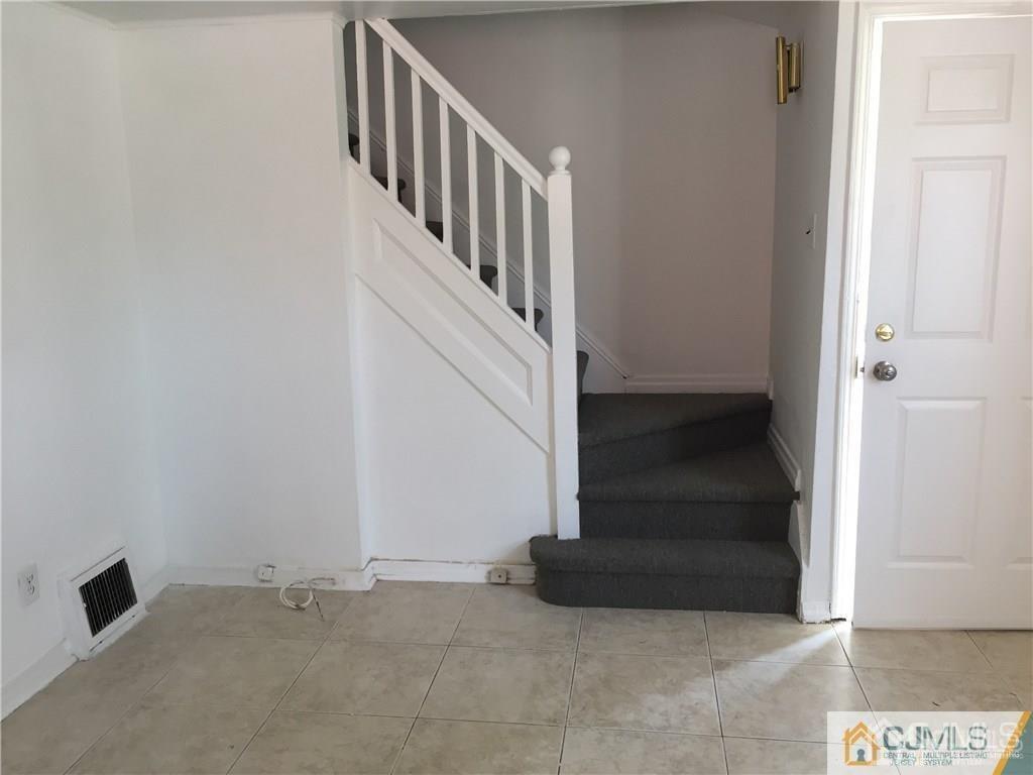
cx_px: 516
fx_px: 865
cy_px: 388
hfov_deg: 61.7
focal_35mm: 29
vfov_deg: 48.2
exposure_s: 1/30
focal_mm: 4.15
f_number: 2.2
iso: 32
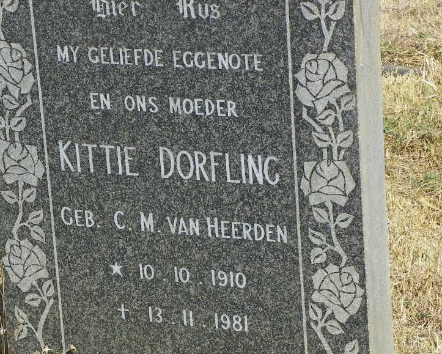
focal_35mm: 170
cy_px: 196
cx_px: 168
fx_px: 2225
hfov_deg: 11.3
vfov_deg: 9.1
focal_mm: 18.8
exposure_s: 1/200
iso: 64
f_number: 5
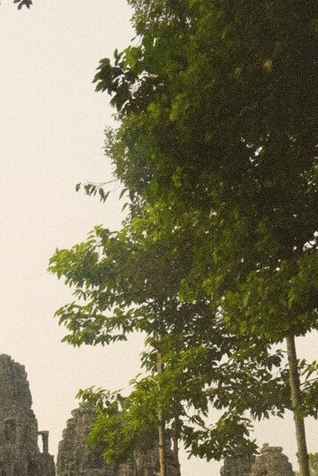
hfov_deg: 17.9
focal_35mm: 73
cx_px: -45
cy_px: 528
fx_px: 968
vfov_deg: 25.5
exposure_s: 1/2000
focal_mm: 19
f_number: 18
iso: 6400
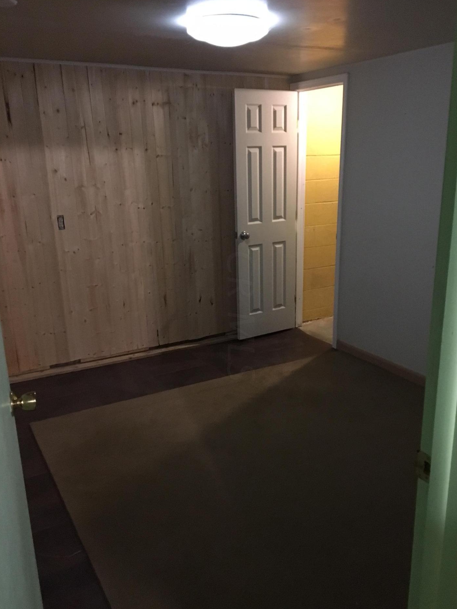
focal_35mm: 31
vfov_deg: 58.3
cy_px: 316
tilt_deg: -15.9
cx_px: 241
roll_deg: +0.7
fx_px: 546
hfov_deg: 45.4
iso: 320
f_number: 2.2
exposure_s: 1/15
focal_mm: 4.15
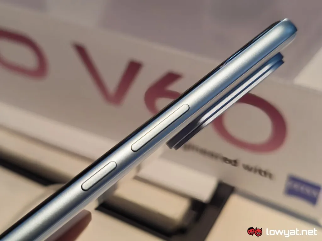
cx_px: 161
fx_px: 428
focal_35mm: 46
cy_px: 120
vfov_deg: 31.5
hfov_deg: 41.2
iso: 125
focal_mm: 5.4
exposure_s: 1/50
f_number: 1.6
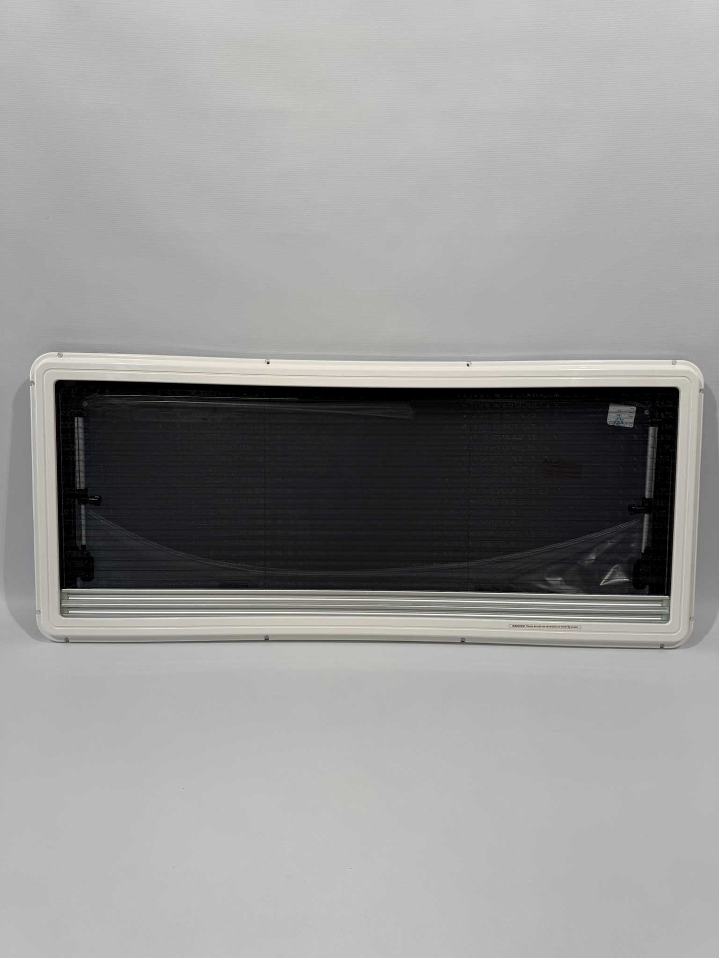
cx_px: 360
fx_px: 665
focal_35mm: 24
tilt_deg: -15.9
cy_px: 479
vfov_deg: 71.6
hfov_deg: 56.8
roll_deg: -0.8
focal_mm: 6.76
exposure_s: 1/297
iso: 80
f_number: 1.78
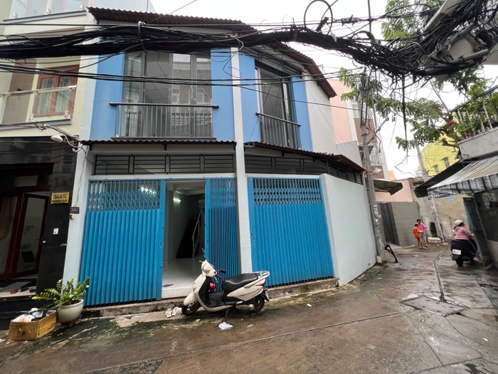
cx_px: 249
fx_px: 187
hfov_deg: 106.2
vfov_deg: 89.9
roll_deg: +3.4
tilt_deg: +10.9
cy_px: 187
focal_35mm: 13
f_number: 1.8
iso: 64
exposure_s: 1/99
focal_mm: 1.57
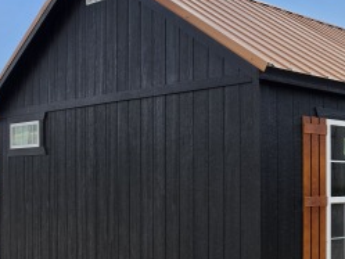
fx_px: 588
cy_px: 201
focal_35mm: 59
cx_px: 337
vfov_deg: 24.5
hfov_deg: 30.6
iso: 50
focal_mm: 6.5
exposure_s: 1/7939
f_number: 1.4
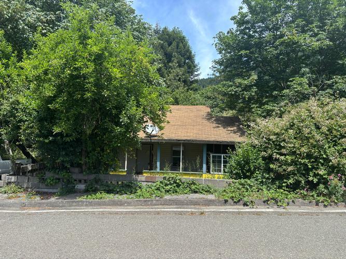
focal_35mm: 26
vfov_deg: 53.0
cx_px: 173
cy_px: 130
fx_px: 260
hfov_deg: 67.3
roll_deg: -1.4
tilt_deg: +1.7
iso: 50
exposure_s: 1/1248
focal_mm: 5.96
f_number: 1.6
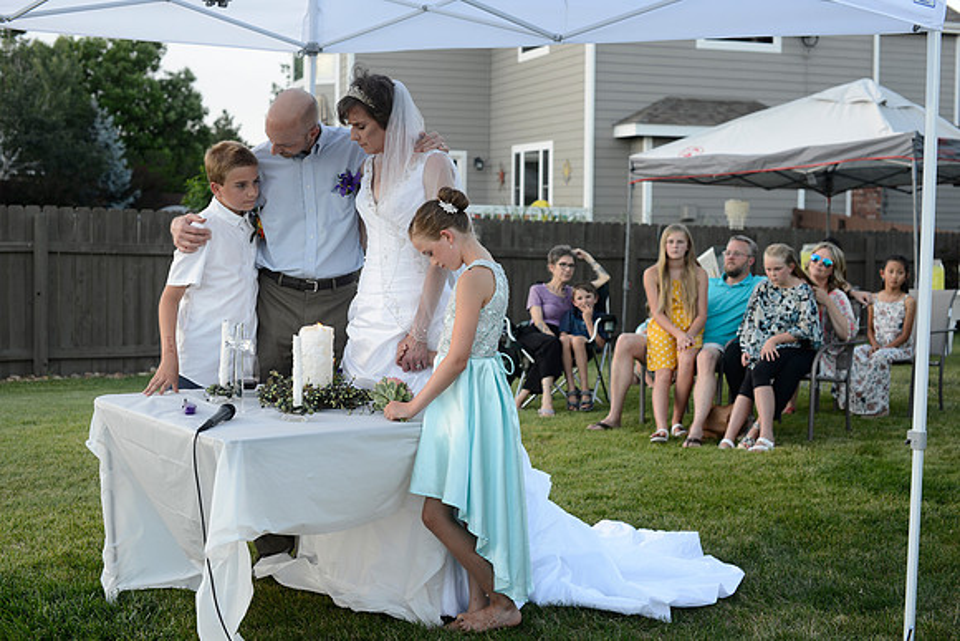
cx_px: 480
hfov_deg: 39.6
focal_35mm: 50
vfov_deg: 27.0
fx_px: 1334
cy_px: 320
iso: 200
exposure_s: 1/200
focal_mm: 50
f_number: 4.5
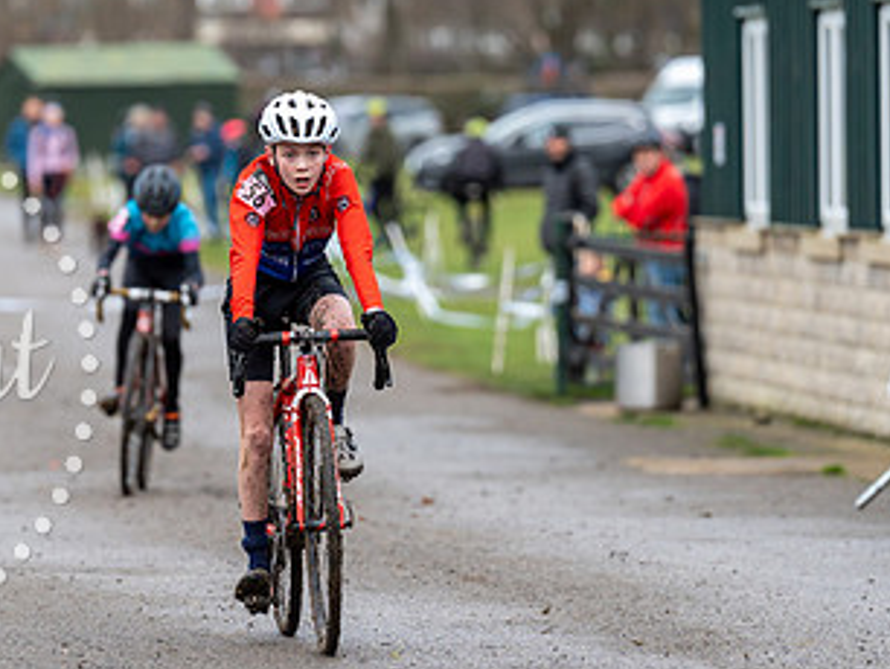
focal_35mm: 348
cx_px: 276
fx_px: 8954
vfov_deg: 4.3
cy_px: 220
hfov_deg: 5.7
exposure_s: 1/1000
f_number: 3.2
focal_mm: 191
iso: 800
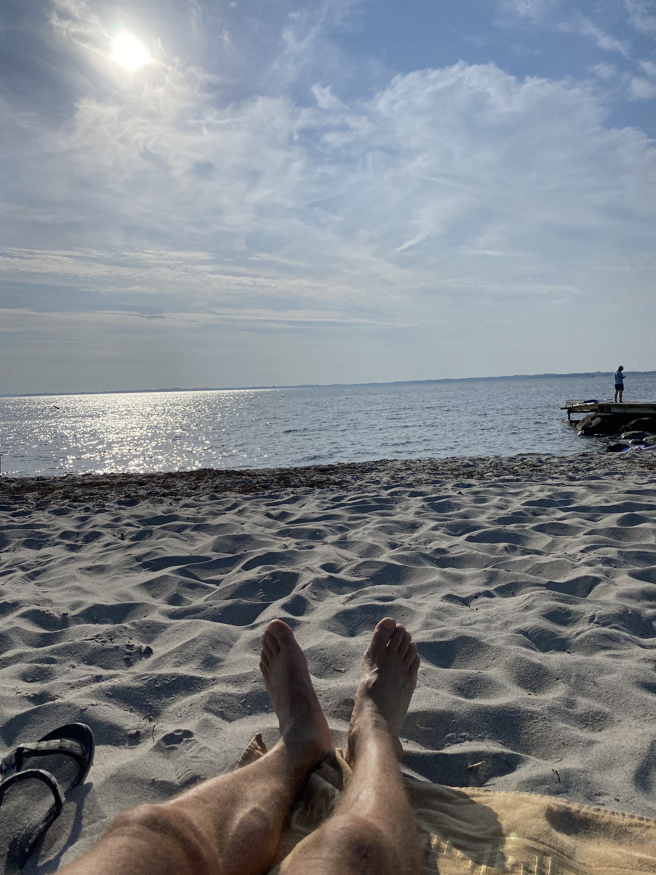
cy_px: 438
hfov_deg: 53.1
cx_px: 328
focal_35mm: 26
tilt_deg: -4.4
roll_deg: +2.0
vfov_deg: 67.3
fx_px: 657
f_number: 1.8
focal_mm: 4.25
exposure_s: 1/18868
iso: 40
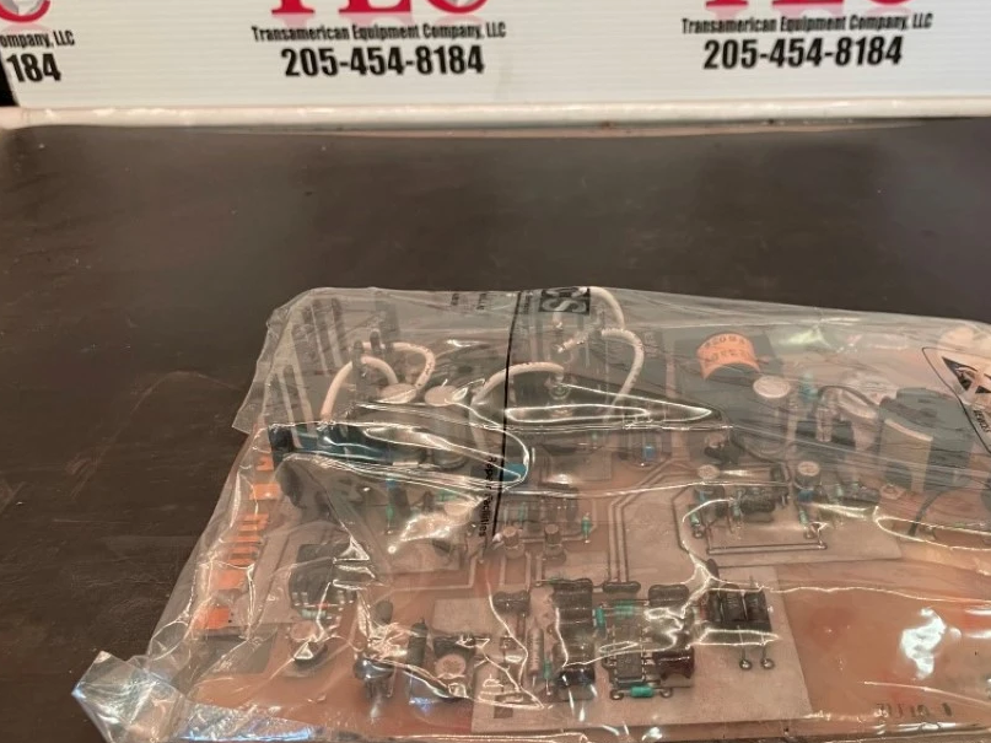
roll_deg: +1.1
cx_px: 602
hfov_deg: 54.9
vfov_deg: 42.9
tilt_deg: -32.2
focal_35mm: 33
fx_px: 945
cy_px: 383
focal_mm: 4.2
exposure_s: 1/59
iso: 200
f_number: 1.6
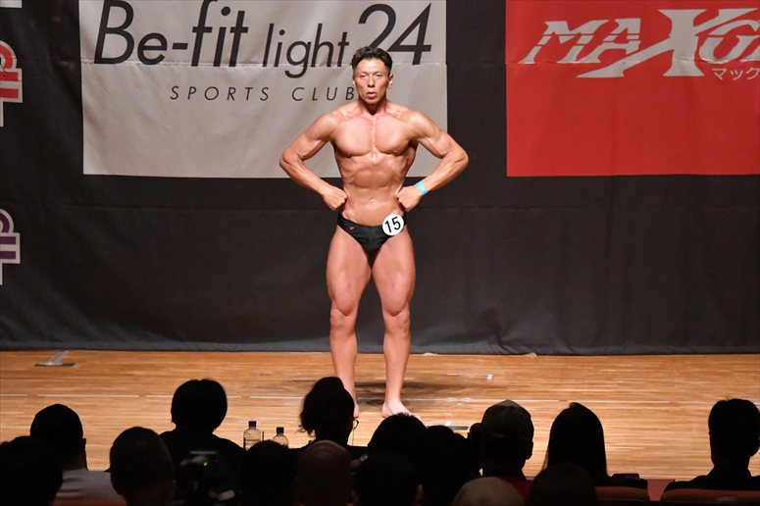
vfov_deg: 6.1
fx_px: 4748
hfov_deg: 9.2
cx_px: 380
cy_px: 253
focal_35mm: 225
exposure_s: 1/400
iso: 12800
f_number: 5.6
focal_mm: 150
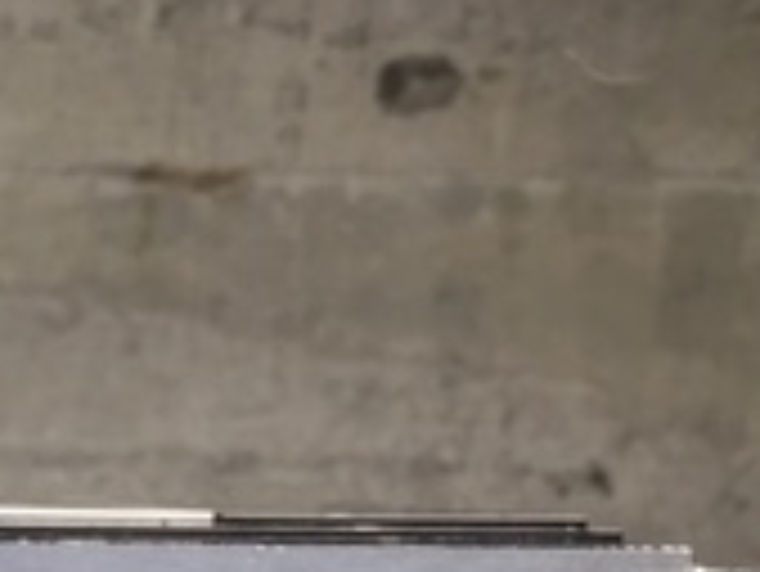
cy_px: 739
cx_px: -328
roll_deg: -0.1
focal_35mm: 110
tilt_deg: -5.6
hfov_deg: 16.5
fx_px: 2417
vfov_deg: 13.0
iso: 32
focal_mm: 4.15
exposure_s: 1/30
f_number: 2.2
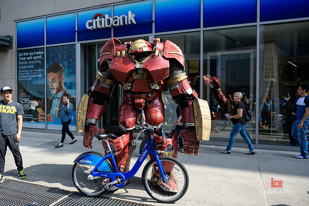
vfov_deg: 48.0
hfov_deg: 67.4
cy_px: 103
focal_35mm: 27
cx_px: 154
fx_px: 232
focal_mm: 27
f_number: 3.2
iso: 200
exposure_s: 1/1250
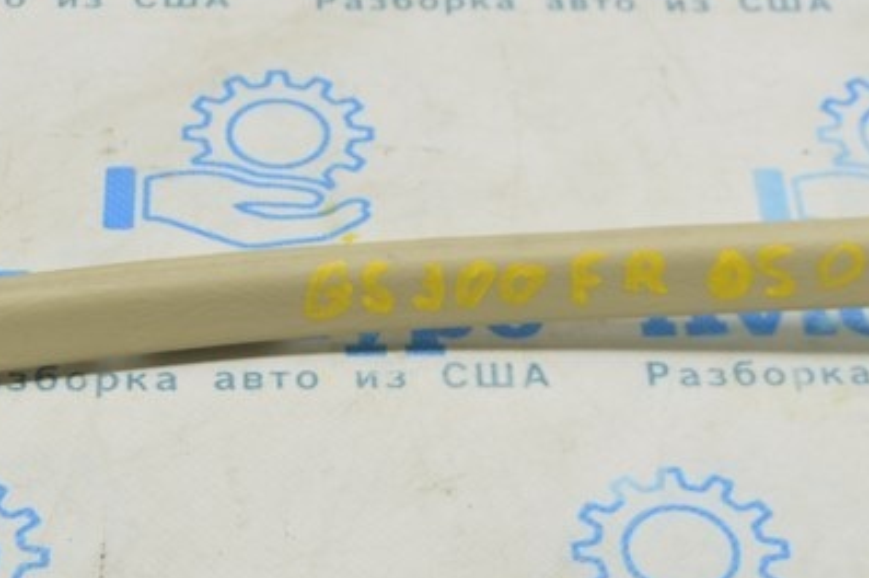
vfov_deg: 11.8
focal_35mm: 116
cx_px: 457
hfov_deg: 17.7
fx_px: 2798
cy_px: 255
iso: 400
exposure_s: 1/20
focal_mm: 30
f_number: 5.6
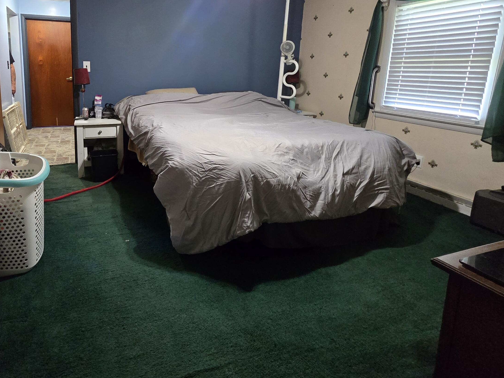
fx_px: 262
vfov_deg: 69.1
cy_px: 120
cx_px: 161
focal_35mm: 18
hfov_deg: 84.2
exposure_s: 1/60
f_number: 2.2
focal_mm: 2.2
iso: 800
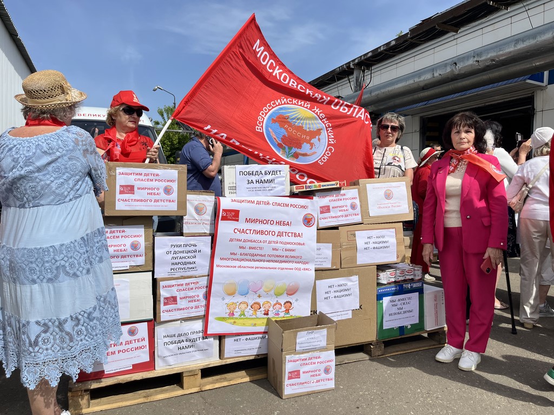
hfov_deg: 67.3
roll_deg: -0.2
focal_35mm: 26
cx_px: 277
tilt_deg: -1.9
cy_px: 208
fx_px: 416
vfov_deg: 53.1
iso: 50
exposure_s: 1/5848
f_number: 1.6
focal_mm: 5.1
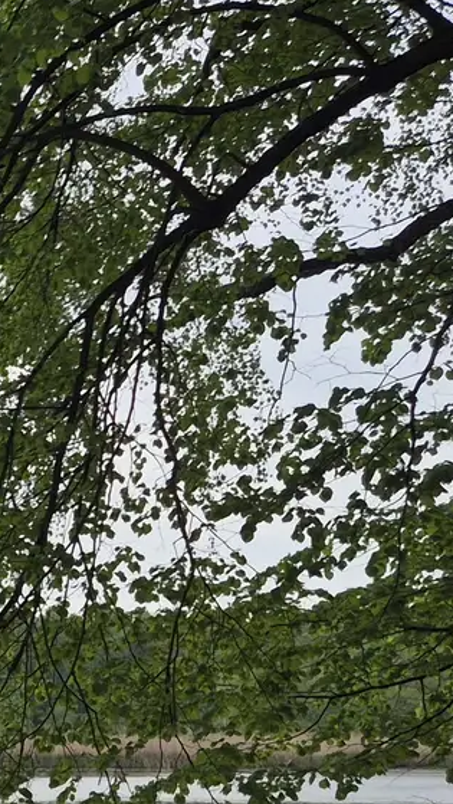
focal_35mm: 86
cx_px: -659
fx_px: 1834
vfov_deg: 24.4
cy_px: 610
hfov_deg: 11.5
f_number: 1.8
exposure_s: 1/602
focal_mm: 5.4
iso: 25
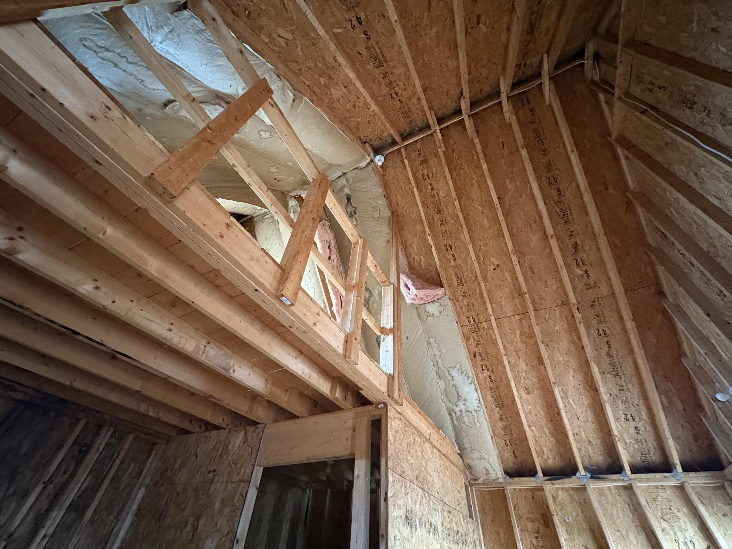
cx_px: 366
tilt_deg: +45.7
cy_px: 274
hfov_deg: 102.1
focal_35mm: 14
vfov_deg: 85.7
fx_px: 296
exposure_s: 1/35
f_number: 2.2
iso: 1000
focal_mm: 2.22
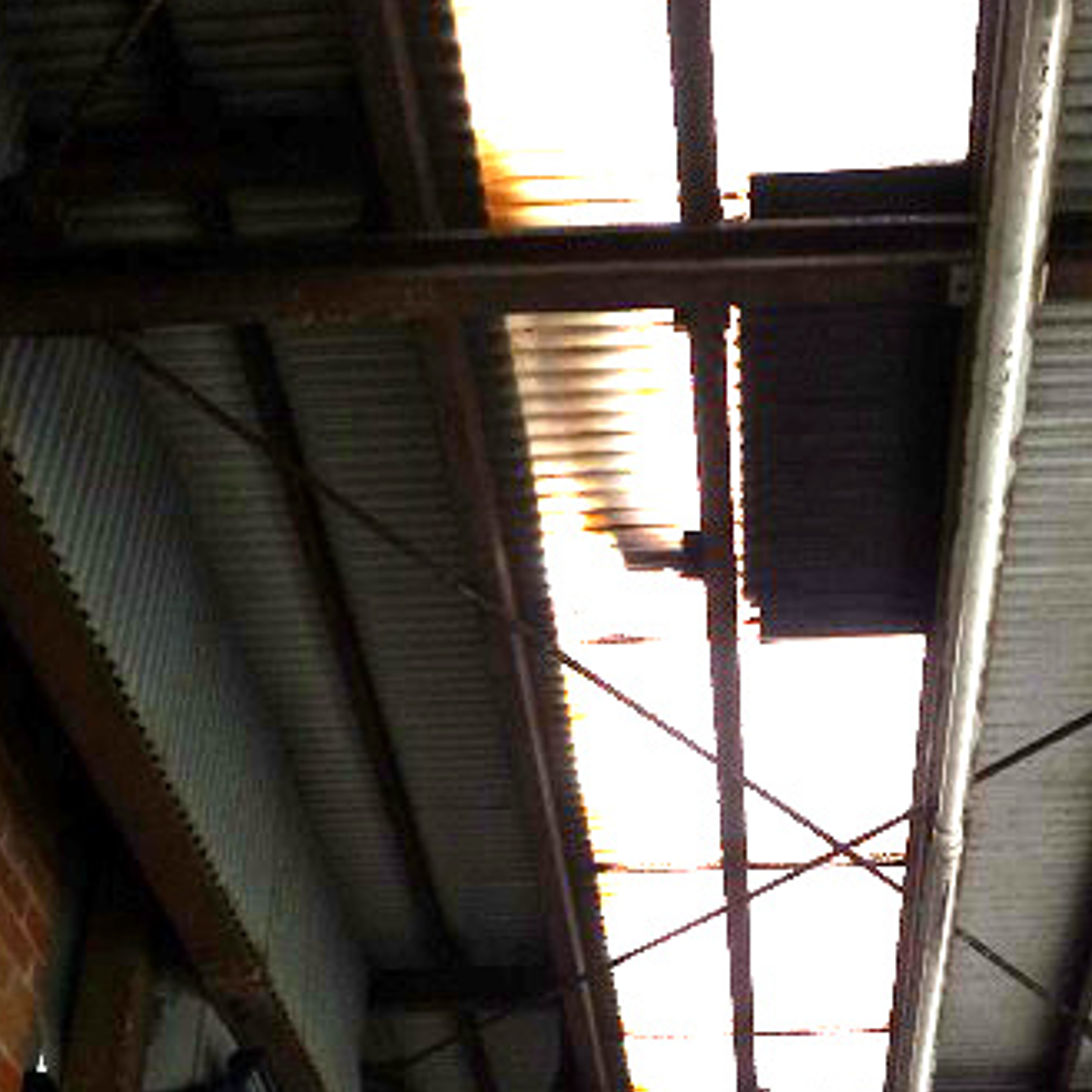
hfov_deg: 38.7
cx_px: 724
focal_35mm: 43
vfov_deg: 38.1
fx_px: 1535
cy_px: 833
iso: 125
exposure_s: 1/500
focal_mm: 4.4
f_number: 2.8
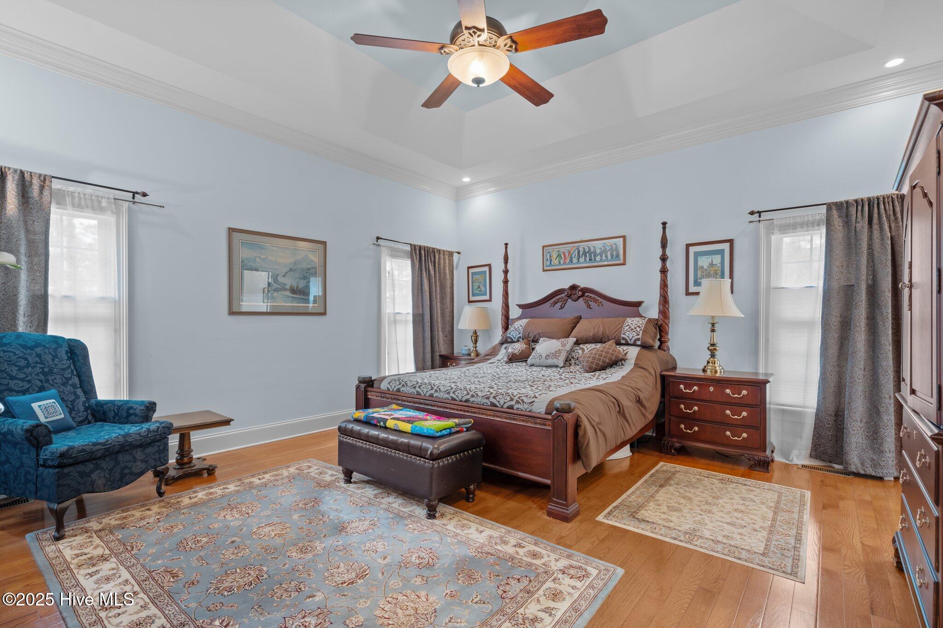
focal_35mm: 16
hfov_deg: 96.7
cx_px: 472
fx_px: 419
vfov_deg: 73.7
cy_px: 314
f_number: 8
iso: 400
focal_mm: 16
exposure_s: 3.2
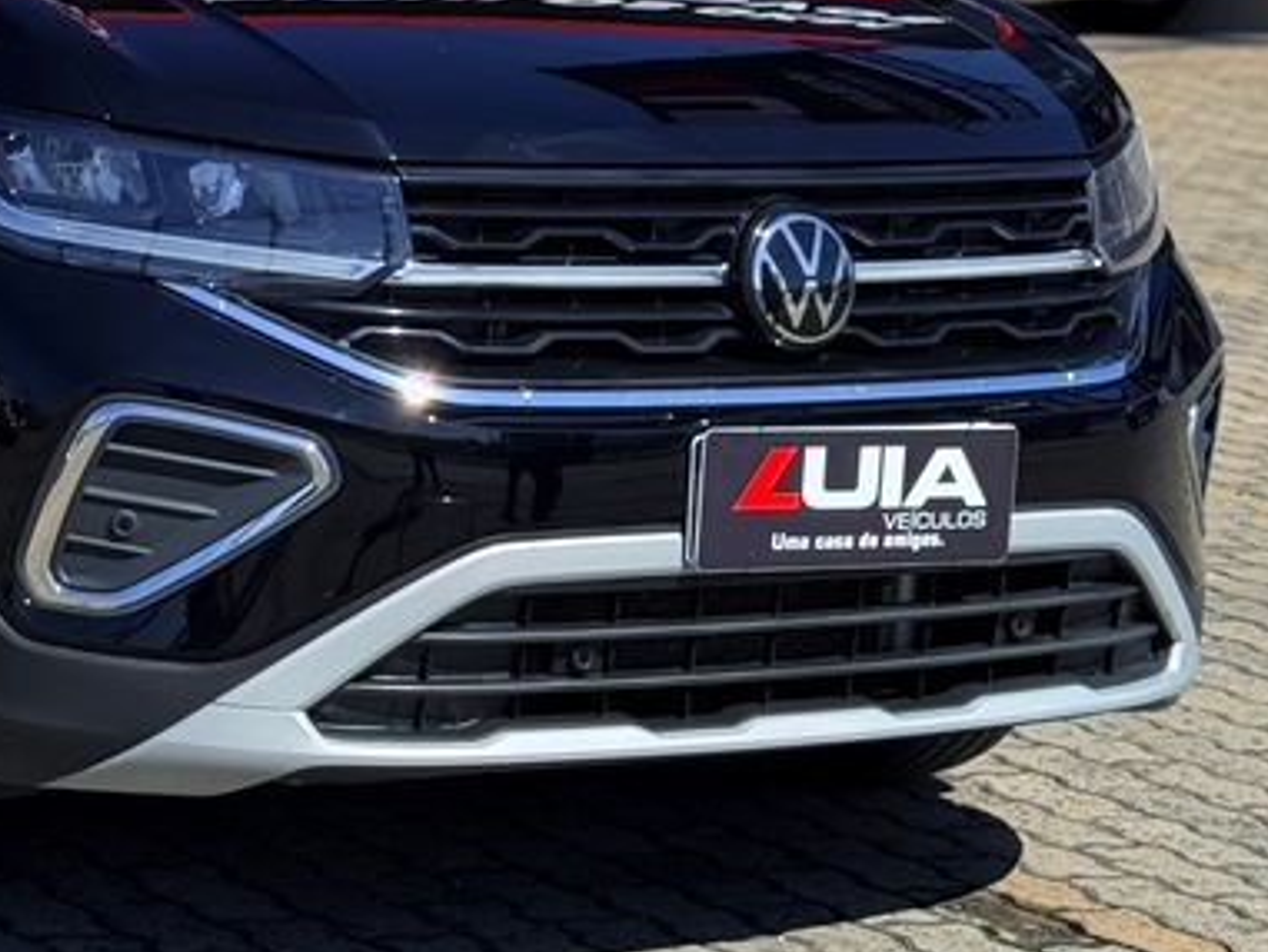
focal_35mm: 102
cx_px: -60
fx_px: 3737
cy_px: 0
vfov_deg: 14.3
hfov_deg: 18.6
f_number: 1.78
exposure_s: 1/5587
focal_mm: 6.76
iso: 80
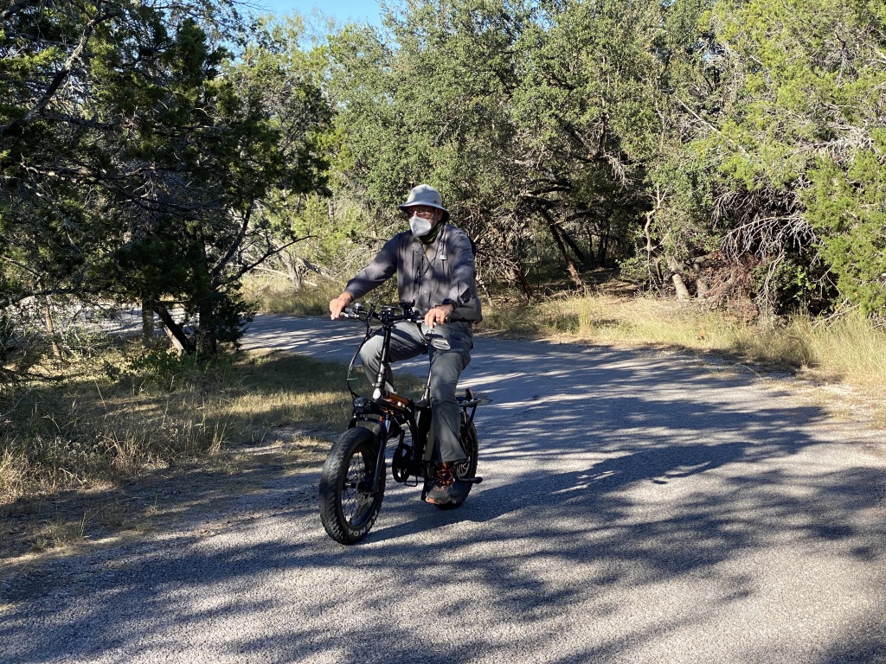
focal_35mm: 52
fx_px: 1331
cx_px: 443
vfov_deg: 28.0
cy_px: 332
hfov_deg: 36.8
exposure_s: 1/571
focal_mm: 6
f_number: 2
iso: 20
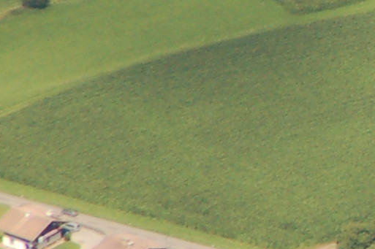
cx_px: 825
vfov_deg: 0.8
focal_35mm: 1758
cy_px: 164
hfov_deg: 1.2
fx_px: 18295
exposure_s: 1/500
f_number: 5.6
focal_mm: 200
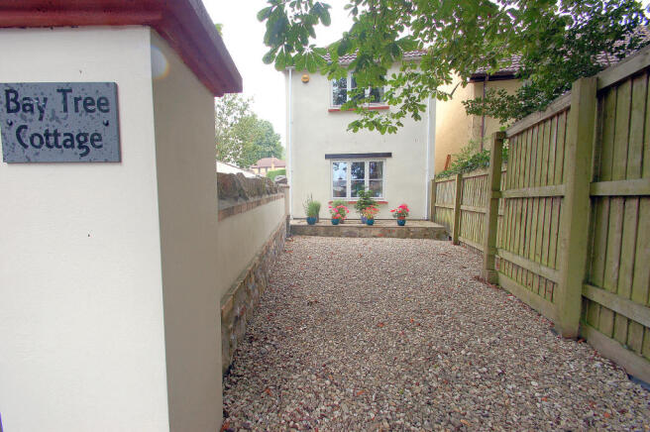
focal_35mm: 15
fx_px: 271
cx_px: 325
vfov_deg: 77.2
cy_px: 216
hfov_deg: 100.4
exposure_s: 1/60
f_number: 8
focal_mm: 10
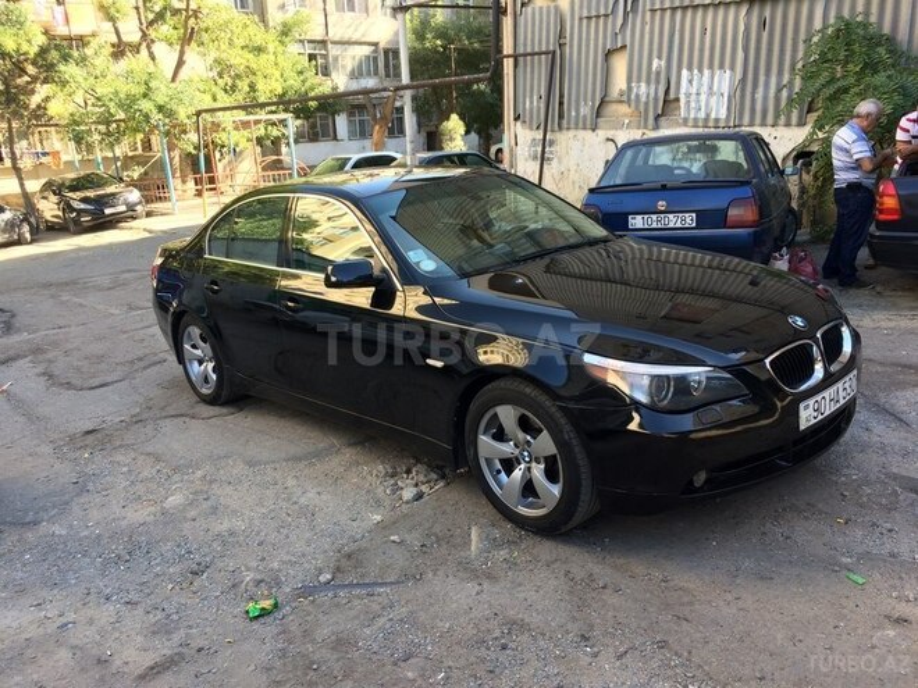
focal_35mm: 29
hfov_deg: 61.7
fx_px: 769
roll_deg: +2.8
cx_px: 459
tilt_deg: -18.7
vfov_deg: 48.2
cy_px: 344
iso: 32
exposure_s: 1/132
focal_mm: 4.15
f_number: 2.2
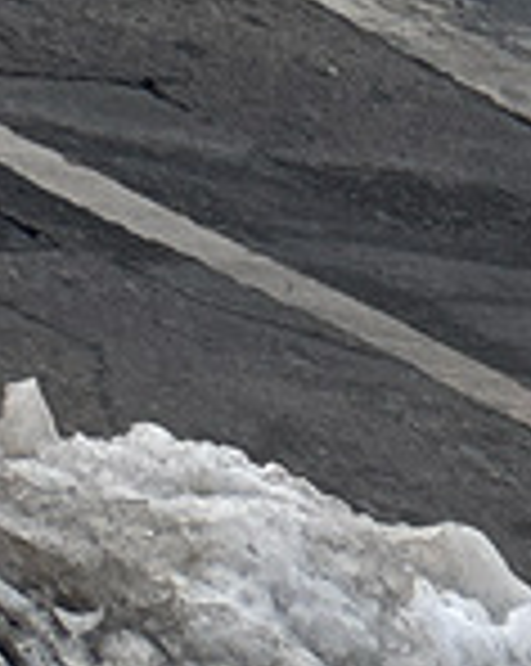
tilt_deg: -31.4
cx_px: 1912
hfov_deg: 6.4
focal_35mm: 206
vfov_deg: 7.5
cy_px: 2362
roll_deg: -25.9
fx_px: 4055
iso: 50
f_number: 1.6
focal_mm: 5.96
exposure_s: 1/329
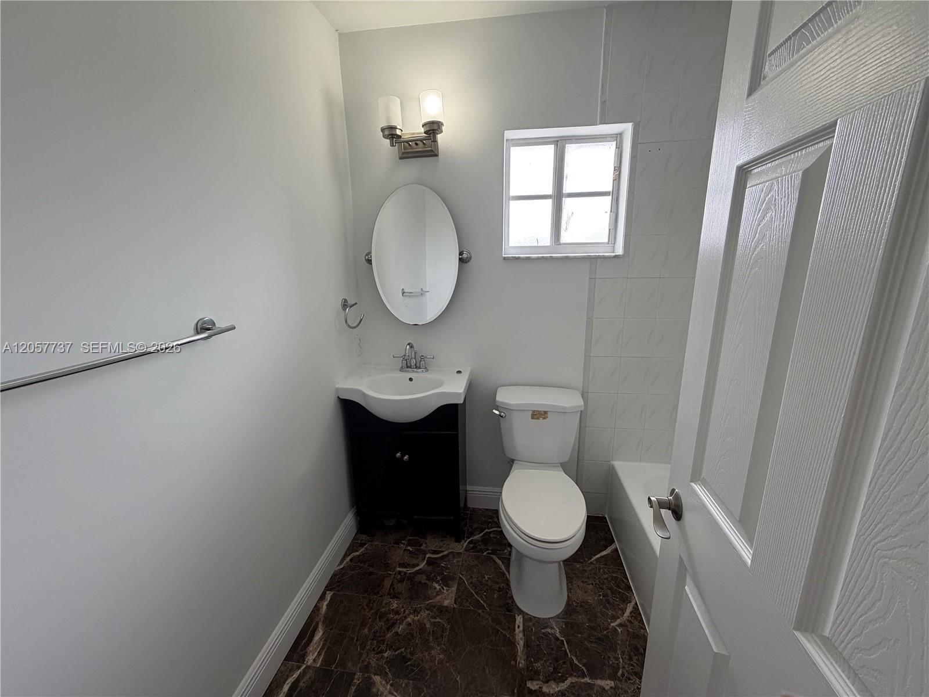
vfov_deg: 85.7
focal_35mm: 14
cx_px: 464
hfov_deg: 102.1
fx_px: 376
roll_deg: +1.4
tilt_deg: -13.9
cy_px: 348
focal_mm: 2.22
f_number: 2.2
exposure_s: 1/120
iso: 160
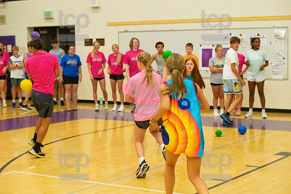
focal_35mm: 80
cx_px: 146
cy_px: 97
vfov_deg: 17.1
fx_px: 647
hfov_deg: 25.4
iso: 6400
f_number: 4.5
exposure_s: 1/800
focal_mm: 80
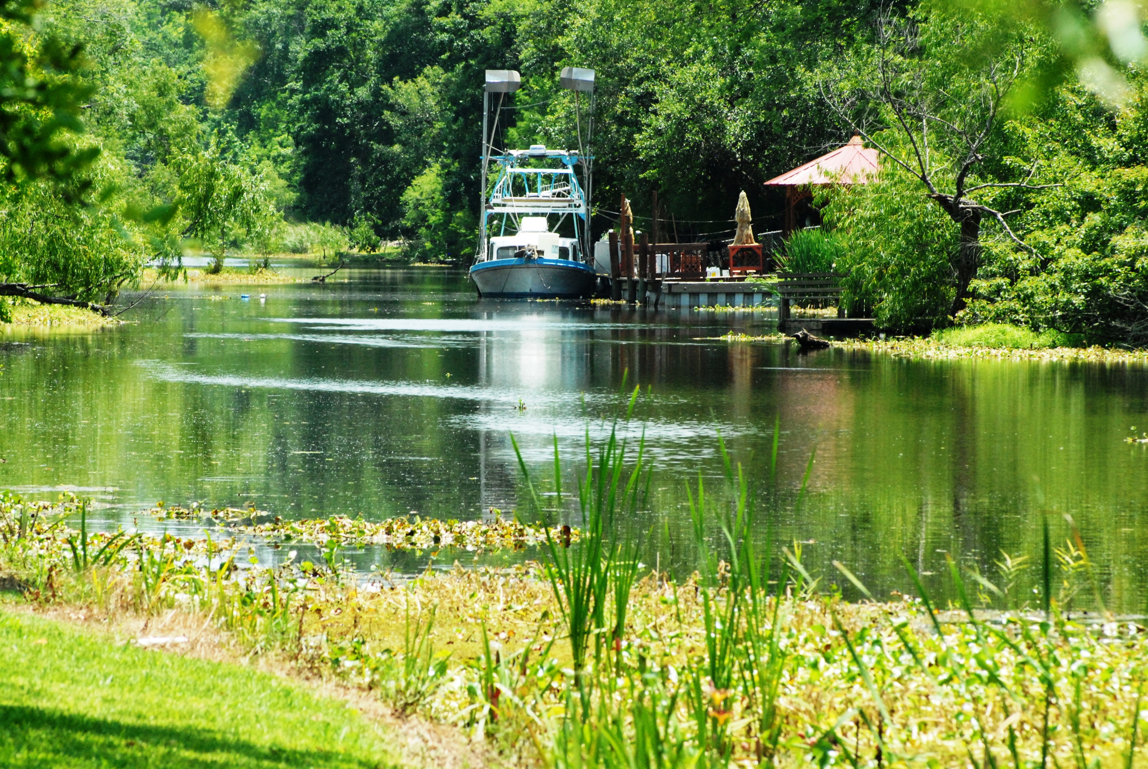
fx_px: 8620
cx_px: 574
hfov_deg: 7.6
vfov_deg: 5.1
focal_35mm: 270
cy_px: 384
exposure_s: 1/400
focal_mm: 180
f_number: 10
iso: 800
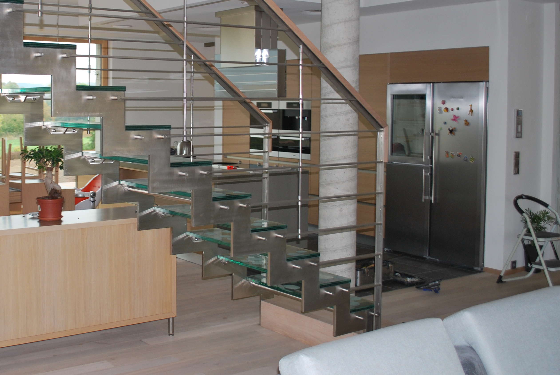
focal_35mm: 46
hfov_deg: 41.5
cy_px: 125
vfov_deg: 29.1
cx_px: 142
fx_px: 716
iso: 200
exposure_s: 1/60
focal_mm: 20
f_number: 3.8
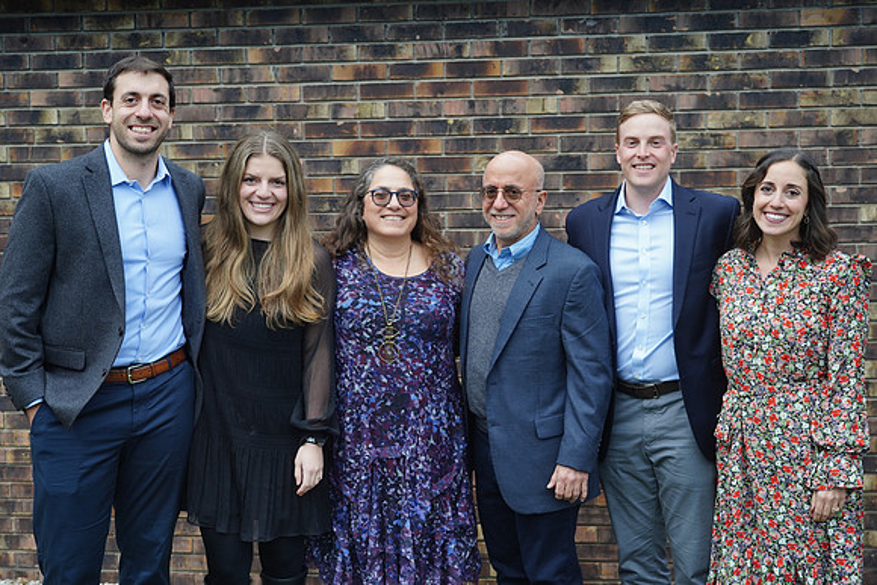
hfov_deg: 40.3
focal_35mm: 49
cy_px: 292
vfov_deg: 27.5
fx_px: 1194
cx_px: 438
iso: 500
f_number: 5
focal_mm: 49
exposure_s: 1/100
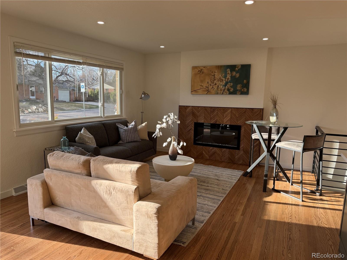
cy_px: 130
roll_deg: -1.7
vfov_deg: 56.8
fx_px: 241
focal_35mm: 24
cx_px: 174
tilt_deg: -8.5
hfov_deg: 71.6
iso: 100
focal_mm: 6.76
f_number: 1.78
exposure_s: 1/665
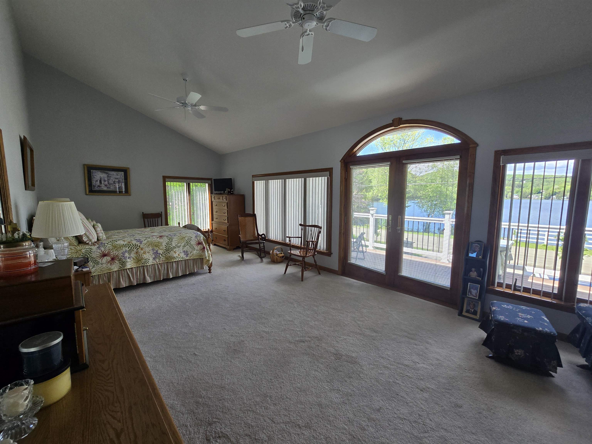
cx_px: 296
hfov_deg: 106.2
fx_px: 222
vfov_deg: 89.9
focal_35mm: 13
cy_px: 222
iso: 100
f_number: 2.2
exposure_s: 1/120
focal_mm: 2.2
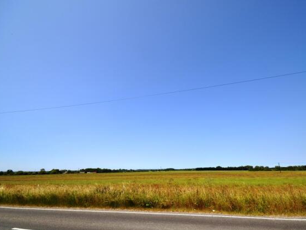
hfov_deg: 90.8
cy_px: 120
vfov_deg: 74.7
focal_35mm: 17
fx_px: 150
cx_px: 166
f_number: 10
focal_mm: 10
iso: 200
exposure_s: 1/400
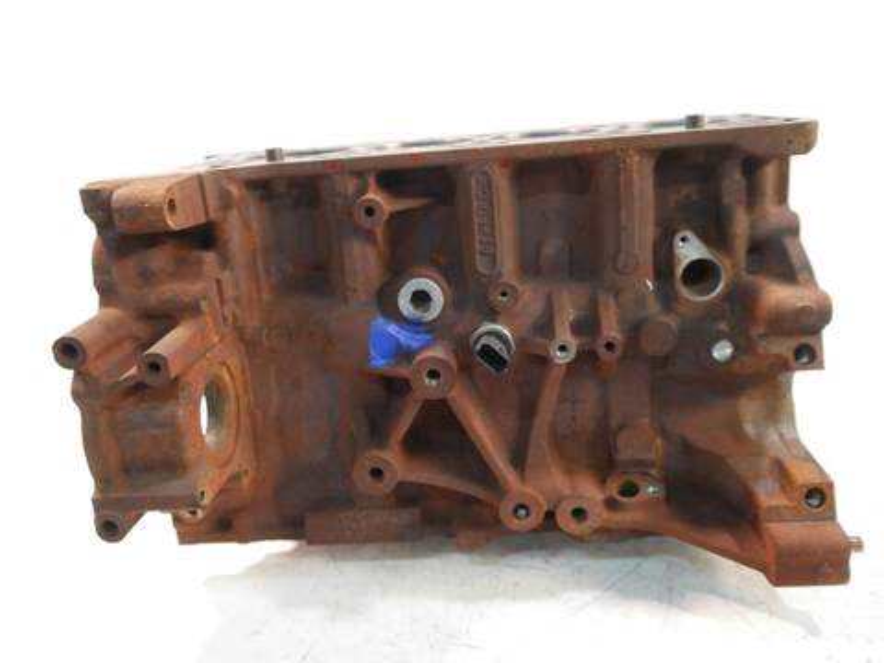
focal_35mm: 30
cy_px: 332
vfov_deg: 46.8
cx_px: 442
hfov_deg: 60.0
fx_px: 766
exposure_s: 1/60
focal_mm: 15
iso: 2000
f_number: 3.6
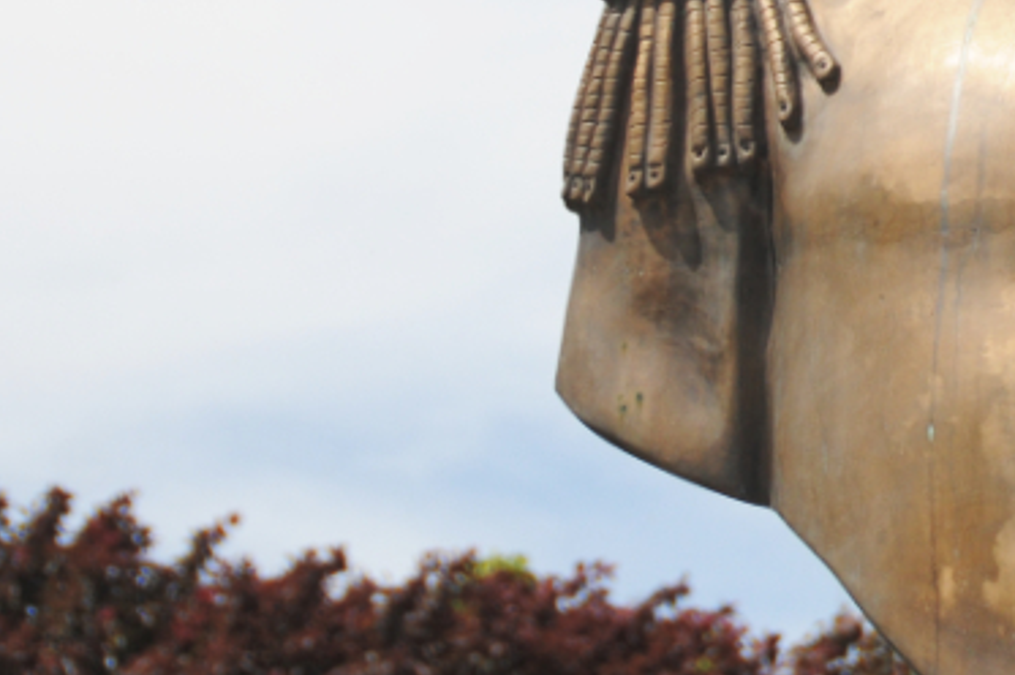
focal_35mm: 249
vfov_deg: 5.5
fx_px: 7014
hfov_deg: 8.2
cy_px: -112
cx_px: 1233
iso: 320
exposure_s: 1/2000
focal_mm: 62
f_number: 5
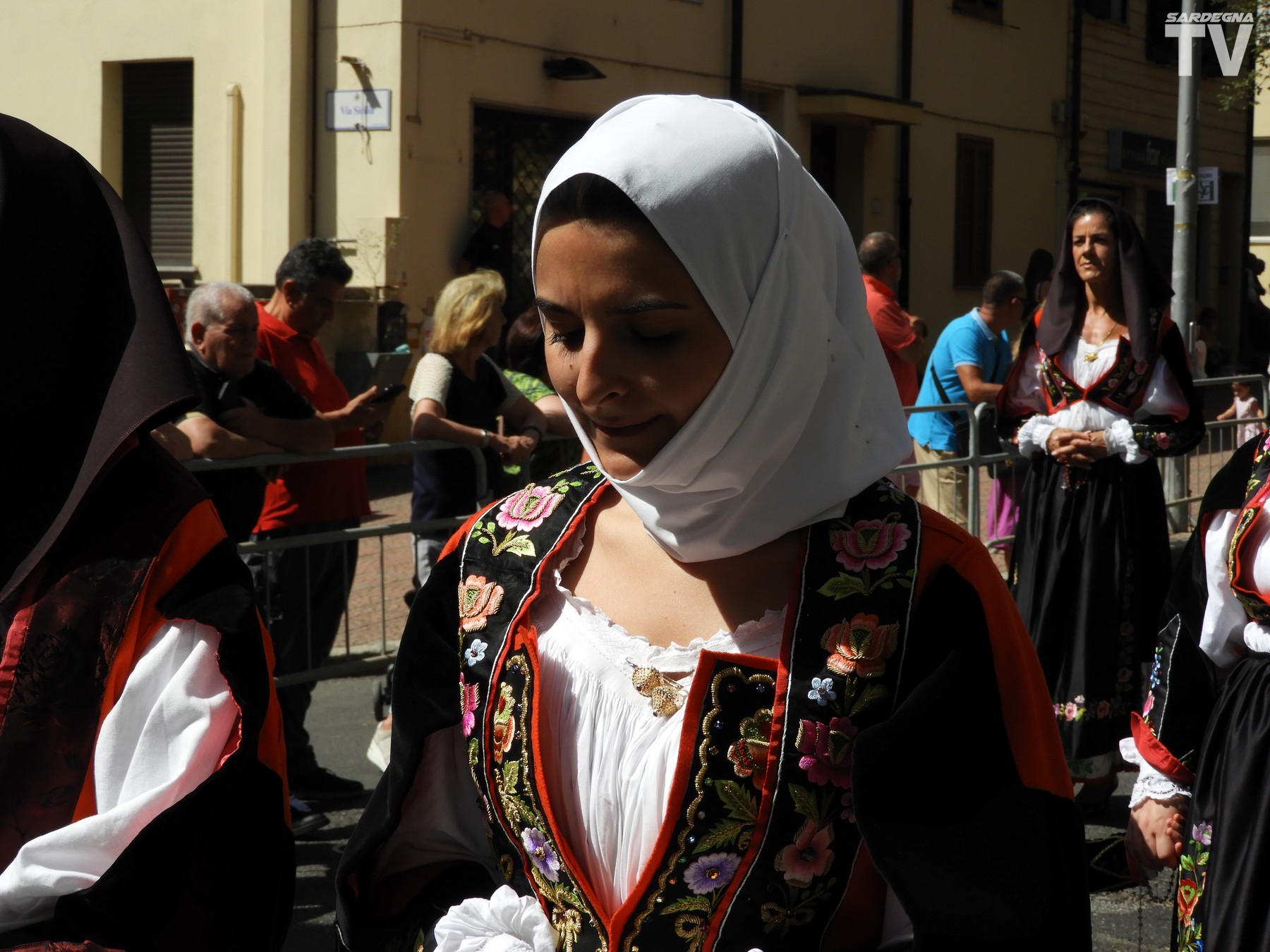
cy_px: 476
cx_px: 635
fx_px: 2568
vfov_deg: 21.0
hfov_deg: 27.8
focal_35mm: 70
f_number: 4.5
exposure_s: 1/1000
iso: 100
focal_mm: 12.5
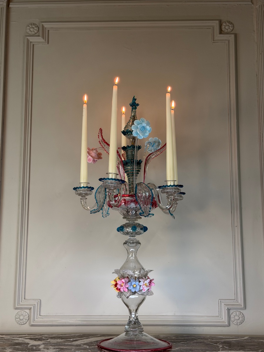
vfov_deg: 39.7
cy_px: 176
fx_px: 488
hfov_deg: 30.3
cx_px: 132
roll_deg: +0.1
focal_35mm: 48
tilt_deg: +10.2
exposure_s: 1/100
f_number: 1.78
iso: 100
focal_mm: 6.76
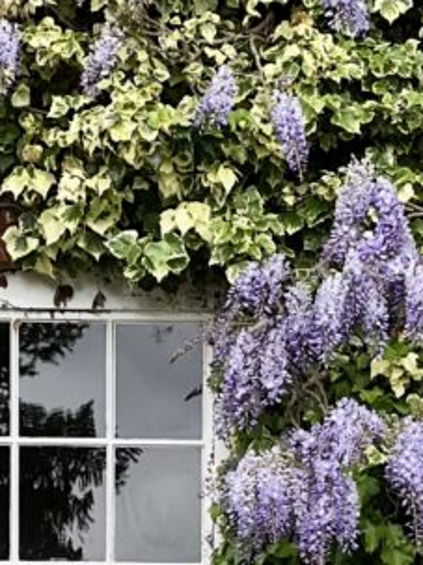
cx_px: 539
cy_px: 826
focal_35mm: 260
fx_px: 4239
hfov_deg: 5.7
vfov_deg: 7.5
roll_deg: -0.6
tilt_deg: +0.1
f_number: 2.8
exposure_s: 1/121
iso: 40
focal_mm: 9
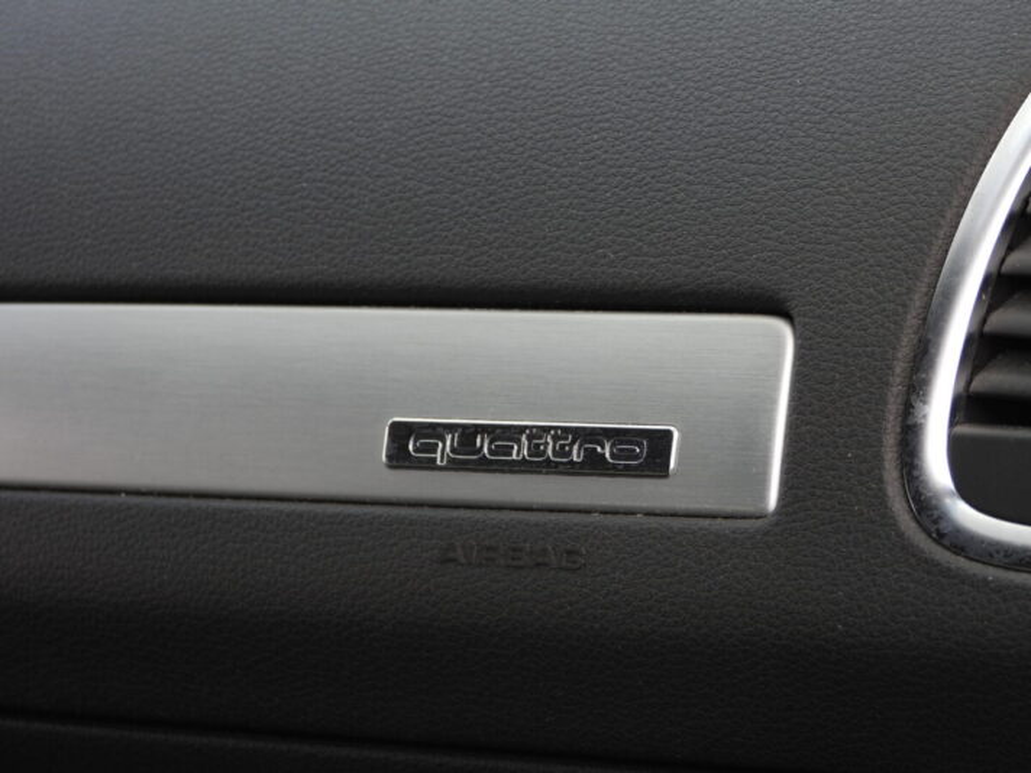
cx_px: 516
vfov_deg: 6.9
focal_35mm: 215
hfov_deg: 9.2
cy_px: 386
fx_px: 6404
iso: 100
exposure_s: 1/125
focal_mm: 38.6
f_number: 4.5
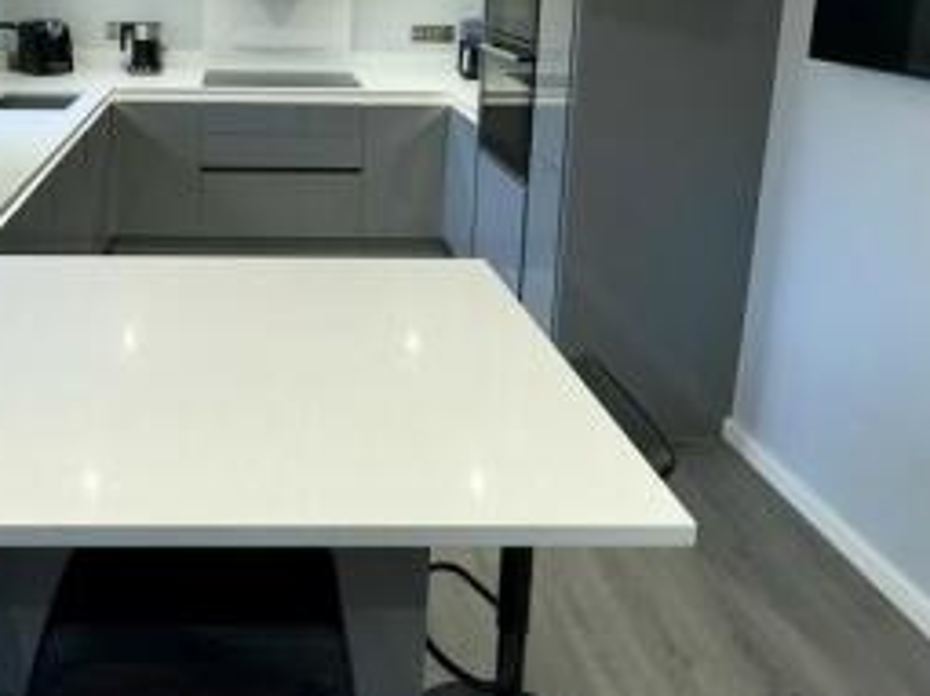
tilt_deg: -8.8
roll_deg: -0.1
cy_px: 89
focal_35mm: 32
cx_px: 250
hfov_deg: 54.6
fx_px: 859
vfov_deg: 41.2
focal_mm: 2.22
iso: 160
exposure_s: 1/100
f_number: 2.2
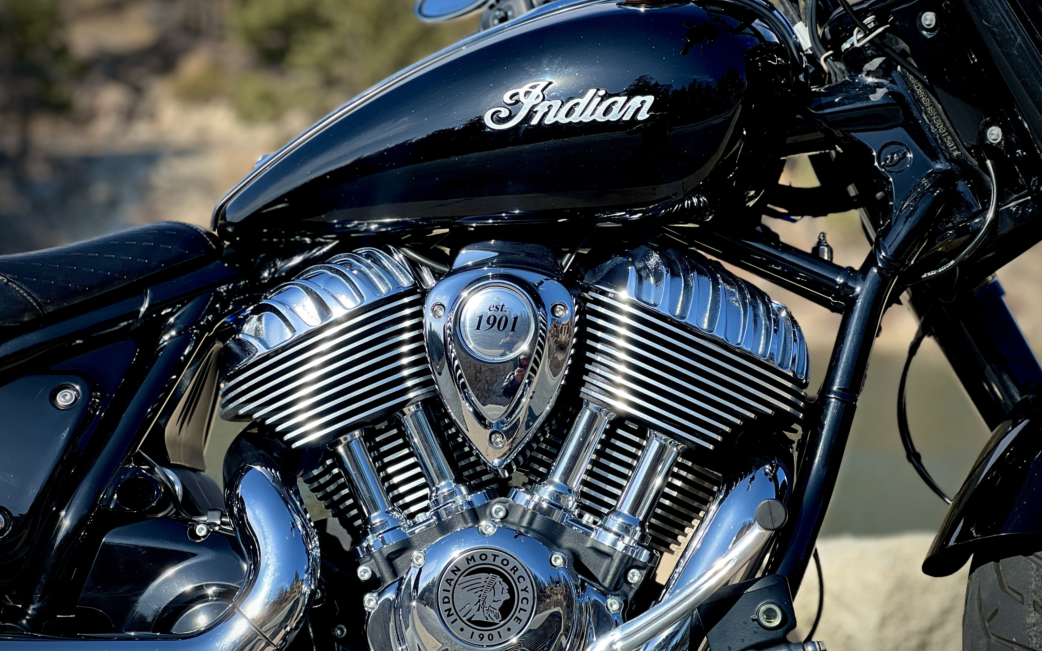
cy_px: 349
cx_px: 521
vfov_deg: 15.9
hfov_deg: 25.2
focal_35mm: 82
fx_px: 2329
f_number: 2.8
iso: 32
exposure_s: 1/372
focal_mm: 9
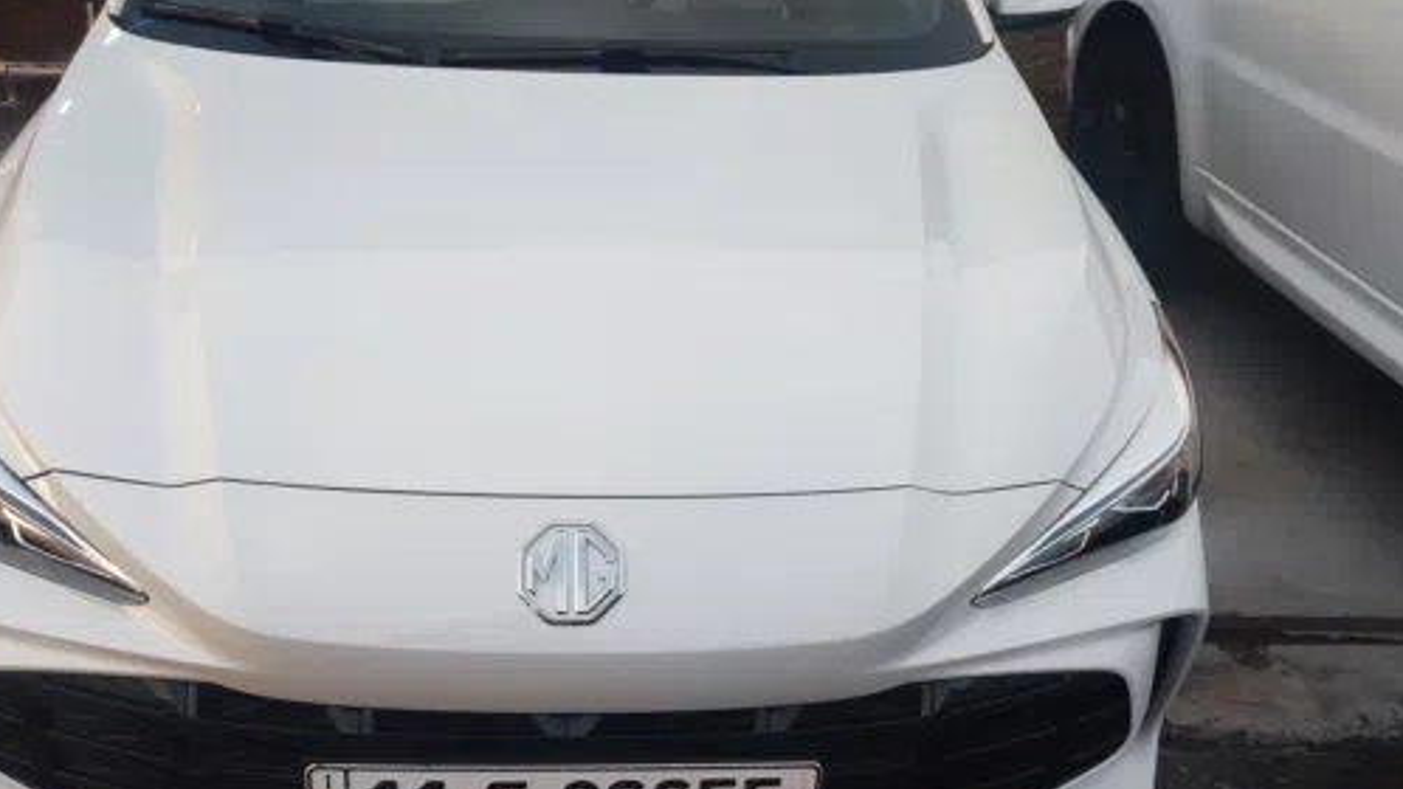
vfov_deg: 33.7
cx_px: 606
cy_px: 380
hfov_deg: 56.4
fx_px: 1302
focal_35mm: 35
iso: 310
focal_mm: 4.7
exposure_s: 1/100
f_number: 1.79
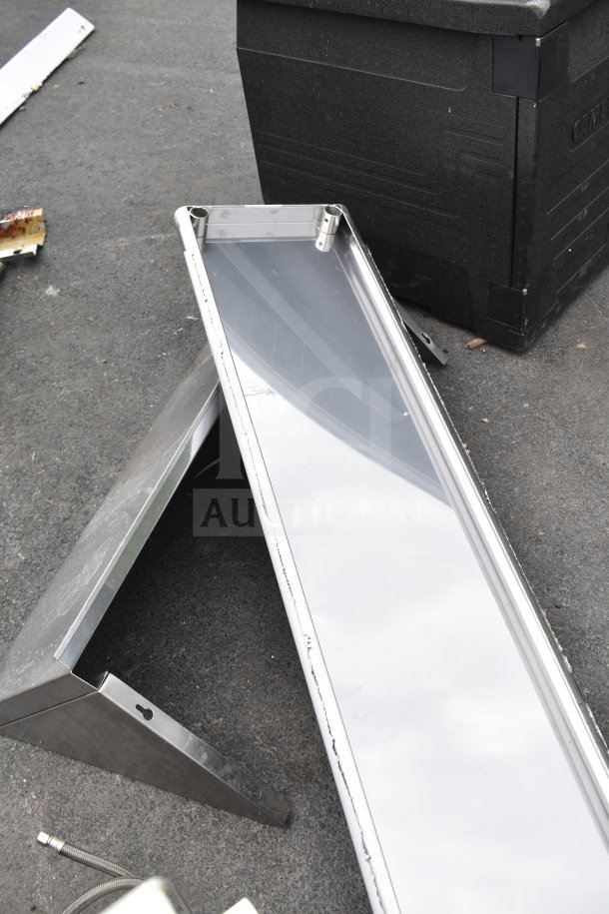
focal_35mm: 34
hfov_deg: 38.4
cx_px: 304
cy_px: 457
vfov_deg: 55.1
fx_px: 875
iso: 200
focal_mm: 23
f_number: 6.3
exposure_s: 1/160
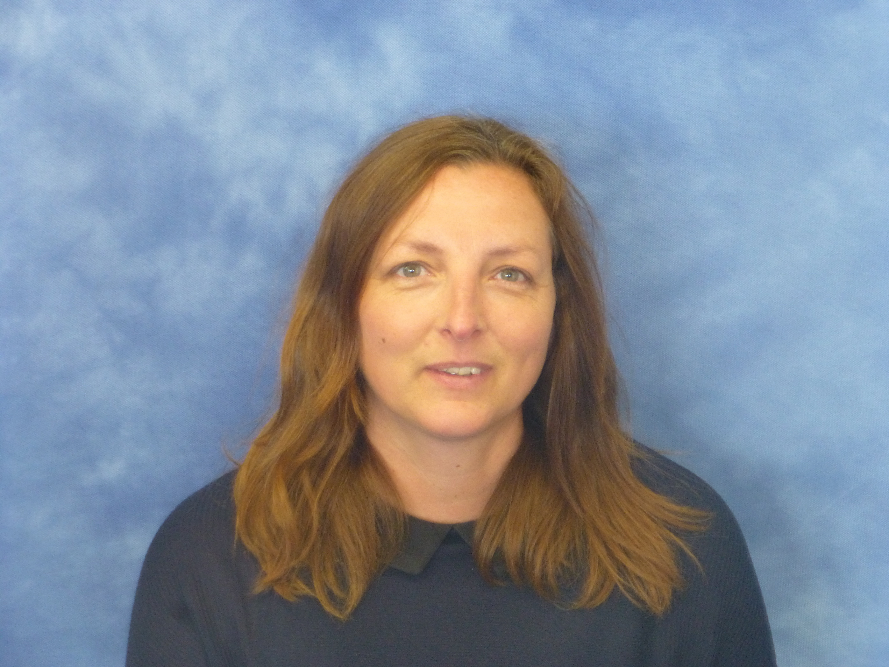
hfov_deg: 12.8
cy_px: 334
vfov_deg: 9.6
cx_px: 444
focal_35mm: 154
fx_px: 3955
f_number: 5.4
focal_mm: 27.6
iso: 400
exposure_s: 1/8
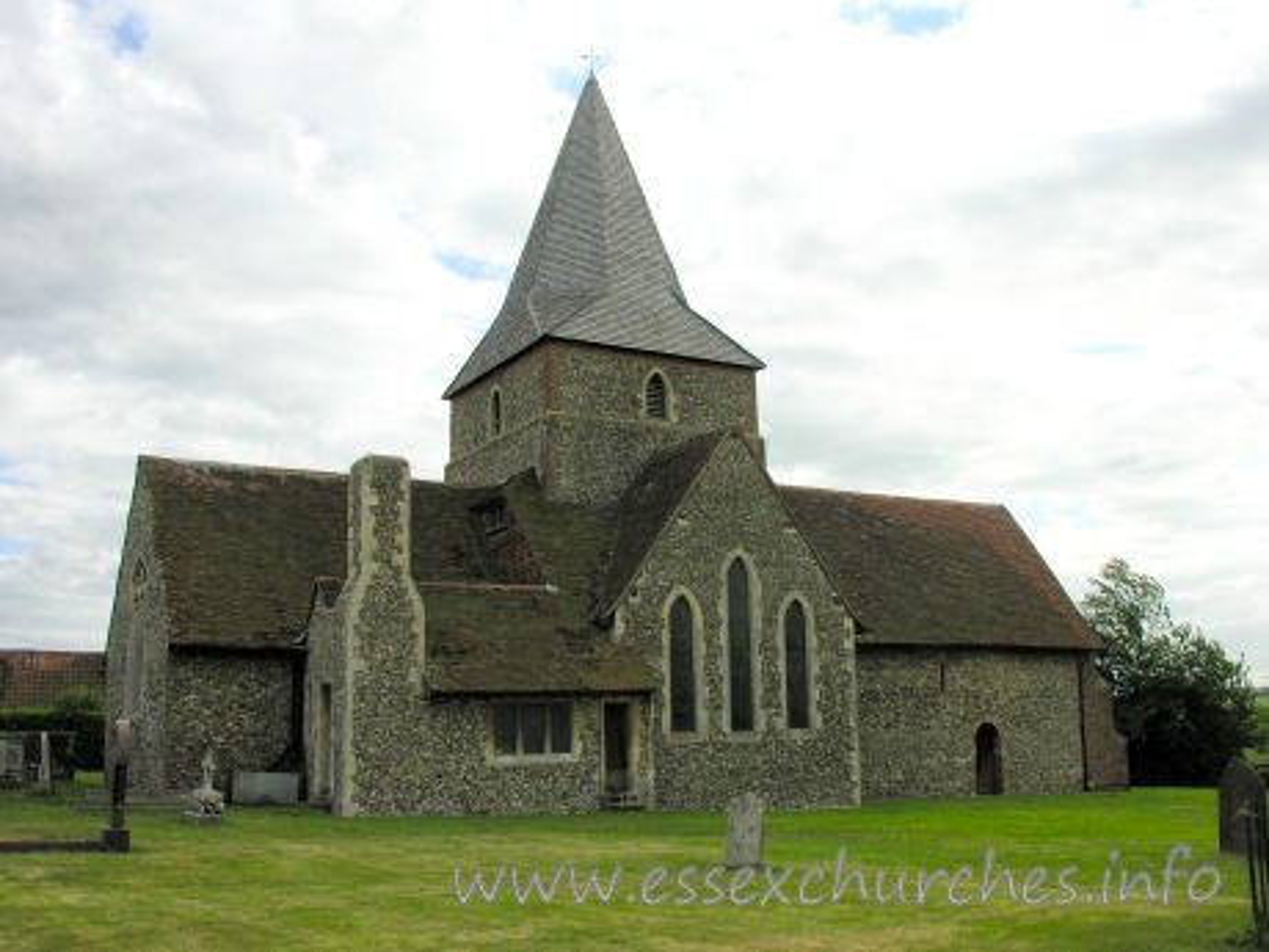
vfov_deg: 40.7
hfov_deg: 52.6
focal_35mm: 35
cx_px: 634
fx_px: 1283
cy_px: 476
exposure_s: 1/195
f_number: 6.3
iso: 50
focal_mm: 8.9
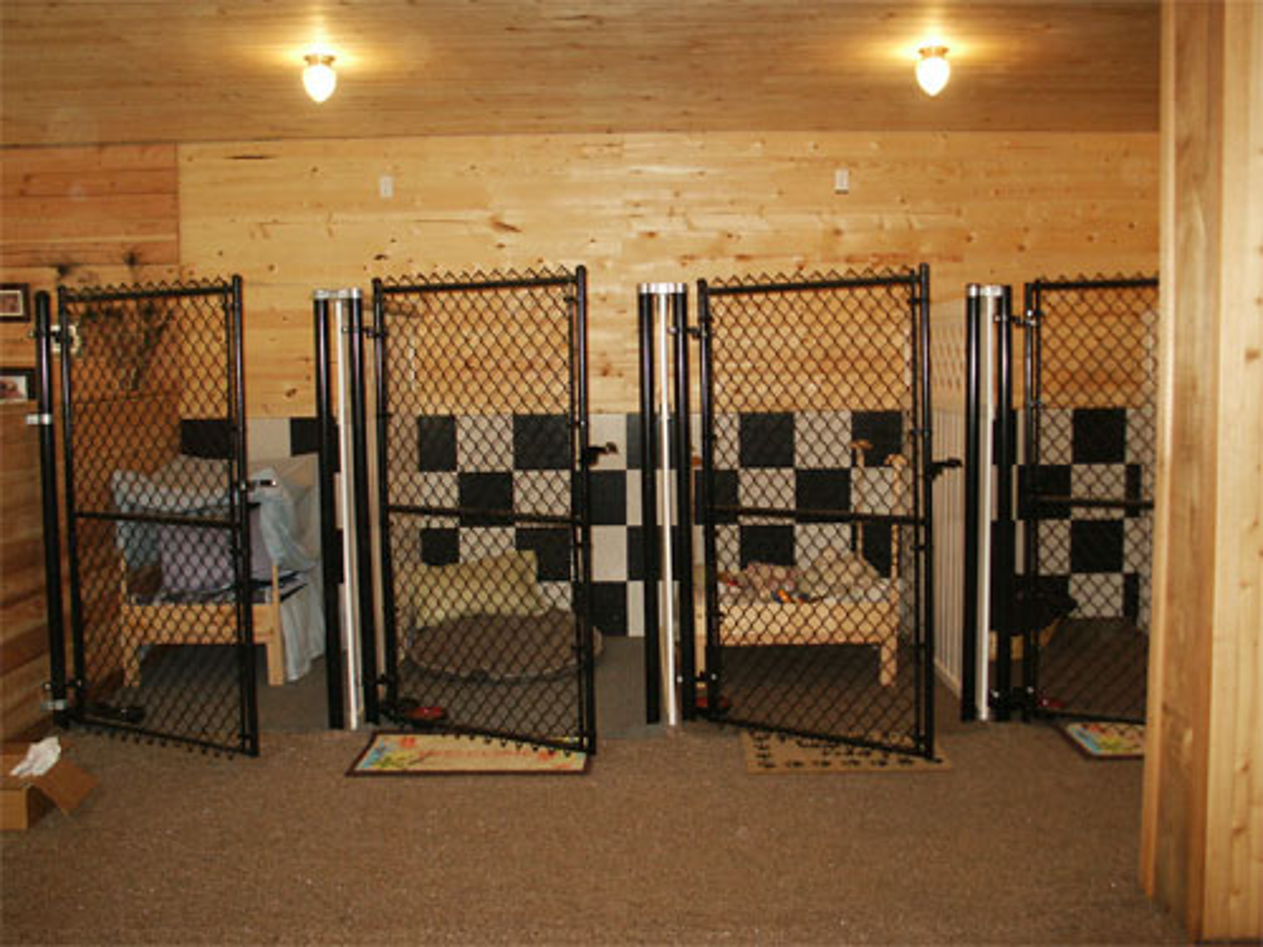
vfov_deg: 40.7
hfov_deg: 52.6
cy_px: 474
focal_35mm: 35
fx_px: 1277
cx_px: 632
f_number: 3
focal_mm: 7.18
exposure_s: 1/45
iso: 200
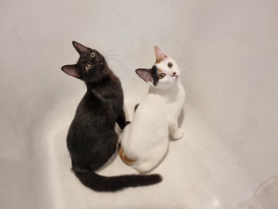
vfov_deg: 53.1
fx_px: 209
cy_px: 104
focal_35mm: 26
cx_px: 139
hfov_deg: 67.3
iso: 200
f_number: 1.8
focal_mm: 5.4
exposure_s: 1/50
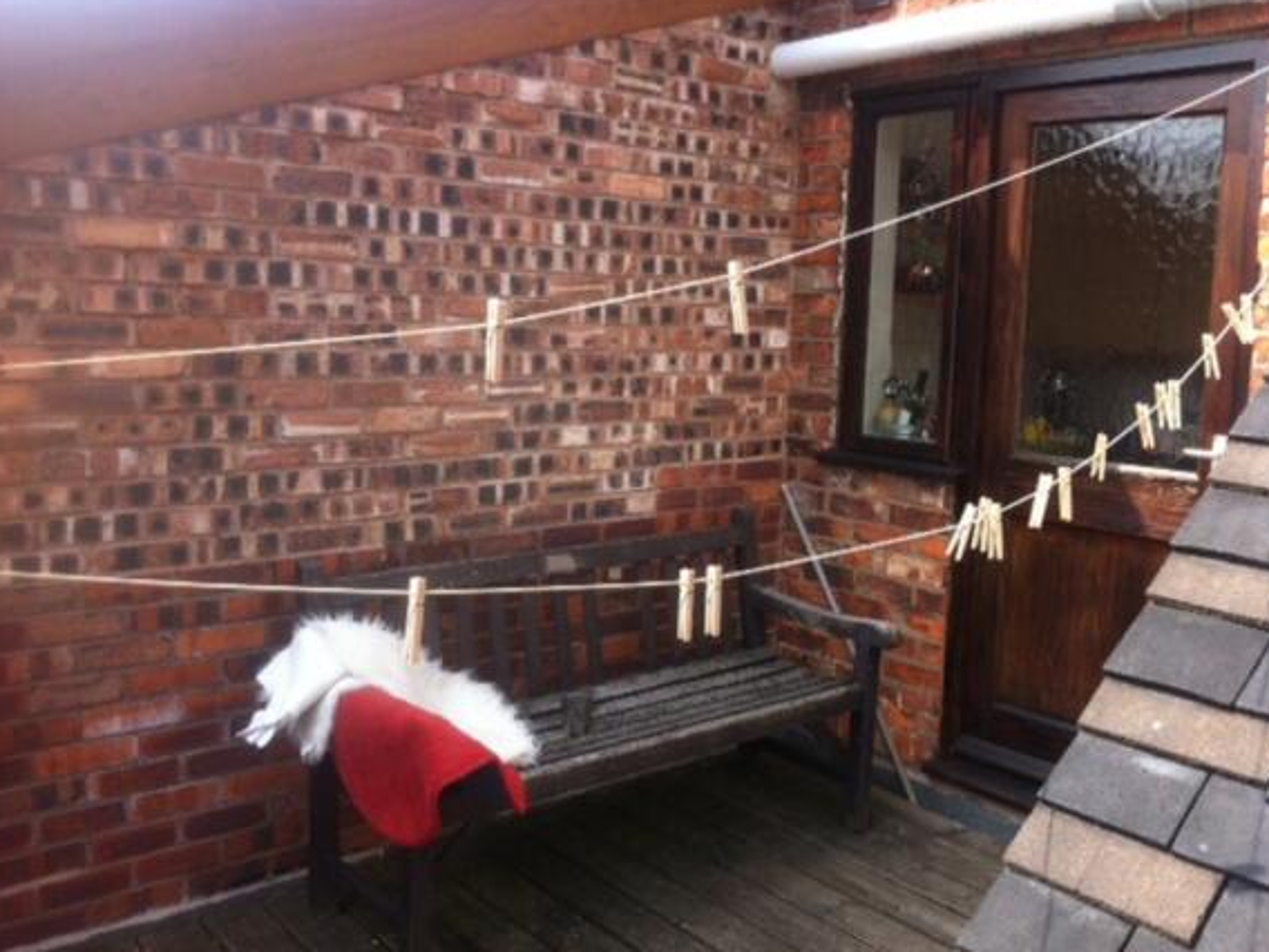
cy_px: 475
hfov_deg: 51.4
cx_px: 631
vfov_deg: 39.7
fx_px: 1320
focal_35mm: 36
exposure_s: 1/387
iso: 80
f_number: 2.8
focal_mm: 3.85
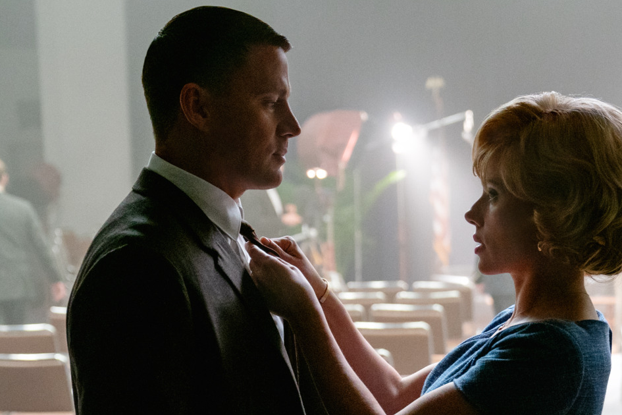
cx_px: 427
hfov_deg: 22.3
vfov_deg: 14.8
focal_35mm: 91
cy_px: 392
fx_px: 1572
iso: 2500
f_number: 3.2
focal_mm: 43
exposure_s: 1/250
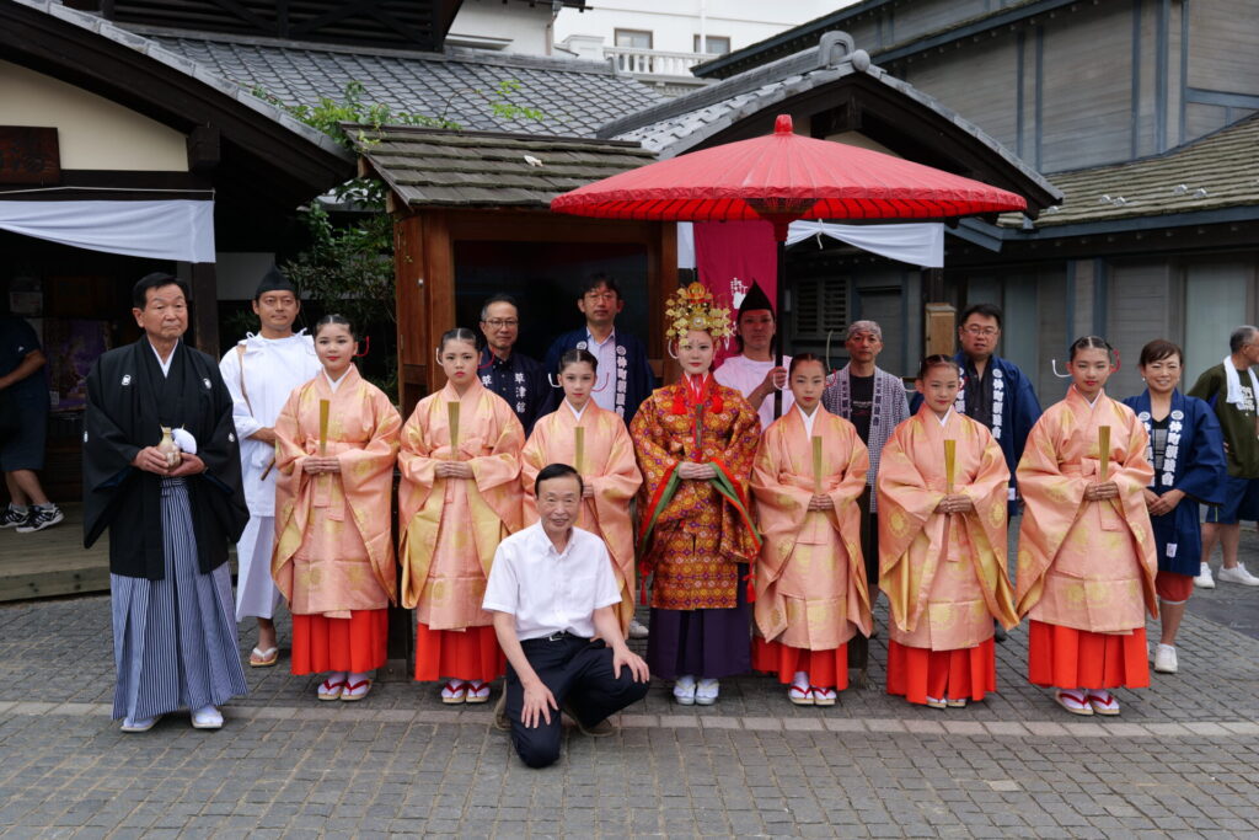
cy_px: 420
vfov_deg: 40.0
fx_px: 1154
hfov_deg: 57.2
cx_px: 630
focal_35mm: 33
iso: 100
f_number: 4
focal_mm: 33
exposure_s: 1/200
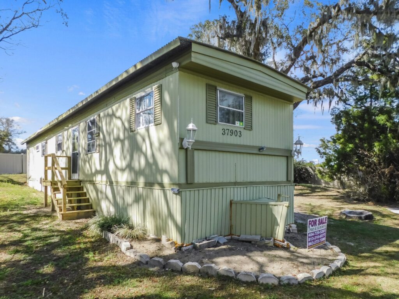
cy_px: 150
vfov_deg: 58.9
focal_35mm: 23
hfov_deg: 73.9
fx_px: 265
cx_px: 200
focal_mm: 4
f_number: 3
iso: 125
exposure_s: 1/640
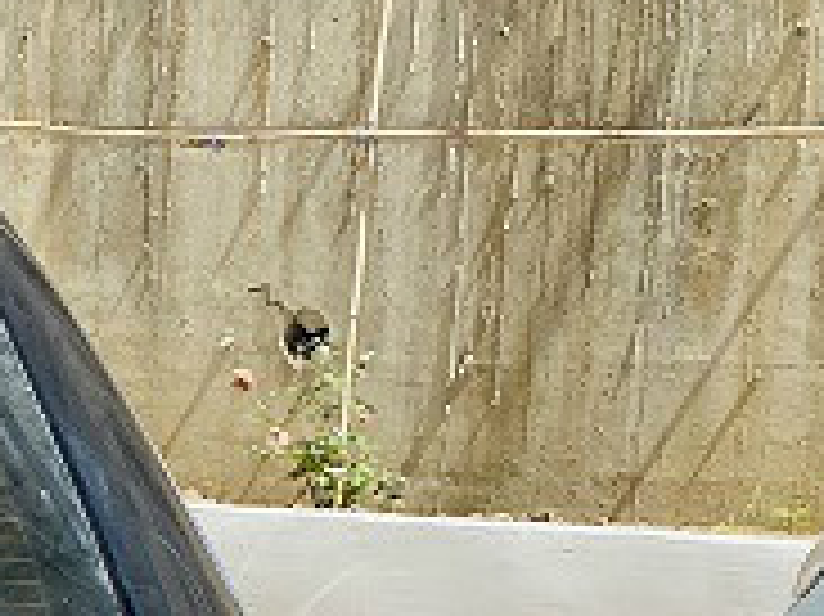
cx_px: -684
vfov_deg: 10.0
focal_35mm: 142
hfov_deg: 12.6
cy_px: 1007
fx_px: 3378
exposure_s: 1/1245
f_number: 1.8
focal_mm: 4.25
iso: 32
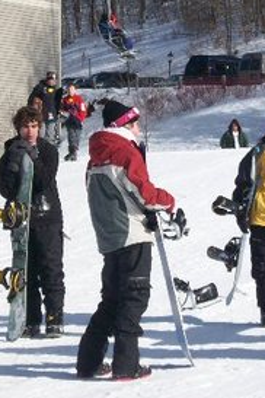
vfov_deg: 11.9
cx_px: 194
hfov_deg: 8.0
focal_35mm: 172
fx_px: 1899
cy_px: 140
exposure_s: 1/246
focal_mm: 15.3
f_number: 9.5
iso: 80
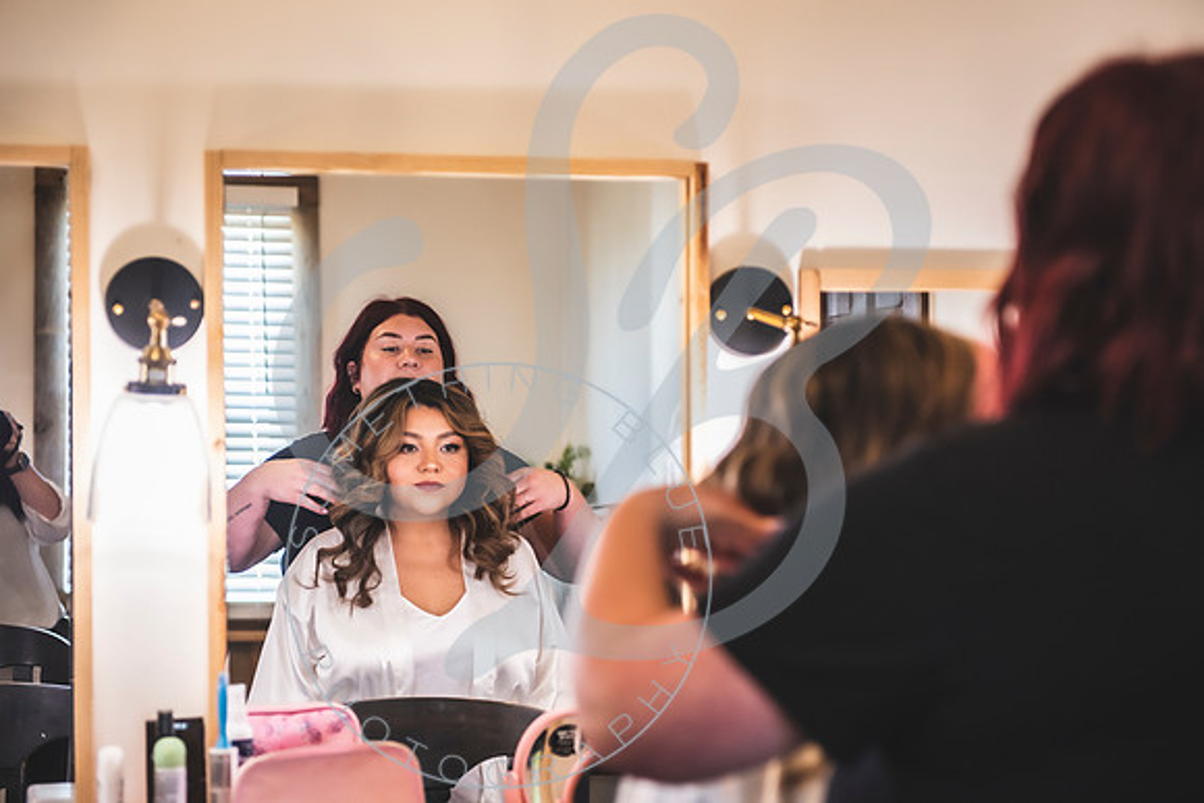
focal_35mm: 73
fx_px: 2440
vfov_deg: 18.7
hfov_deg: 27.7
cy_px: 401
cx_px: 616
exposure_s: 1/100
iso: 1000
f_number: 2.8
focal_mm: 70
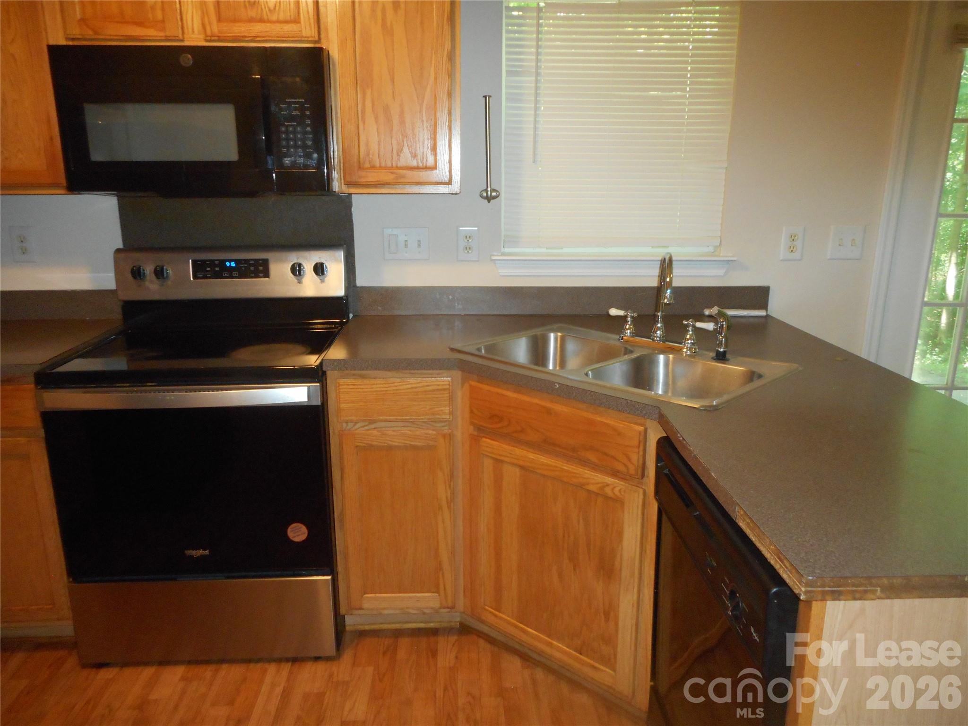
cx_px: 484
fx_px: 699
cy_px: 363
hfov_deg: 69.4
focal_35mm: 25
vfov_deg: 54.9
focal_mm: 4.5
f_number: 3.7
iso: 400
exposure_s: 1/25
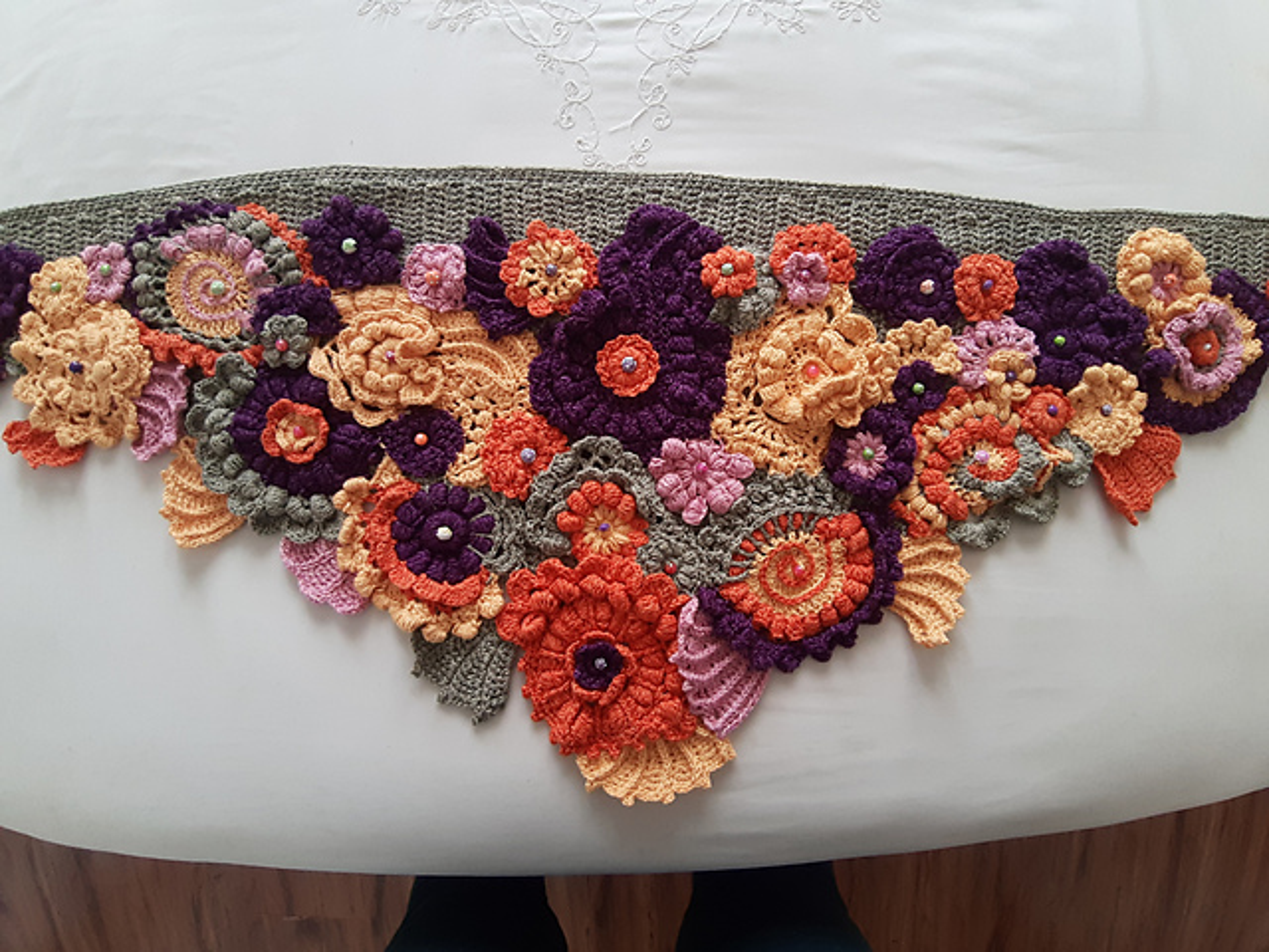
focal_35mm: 18
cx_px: 634
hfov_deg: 87.8
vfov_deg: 71.6
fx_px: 660
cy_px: 476
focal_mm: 1.87
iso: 100
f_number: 2.4
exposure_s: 1/40
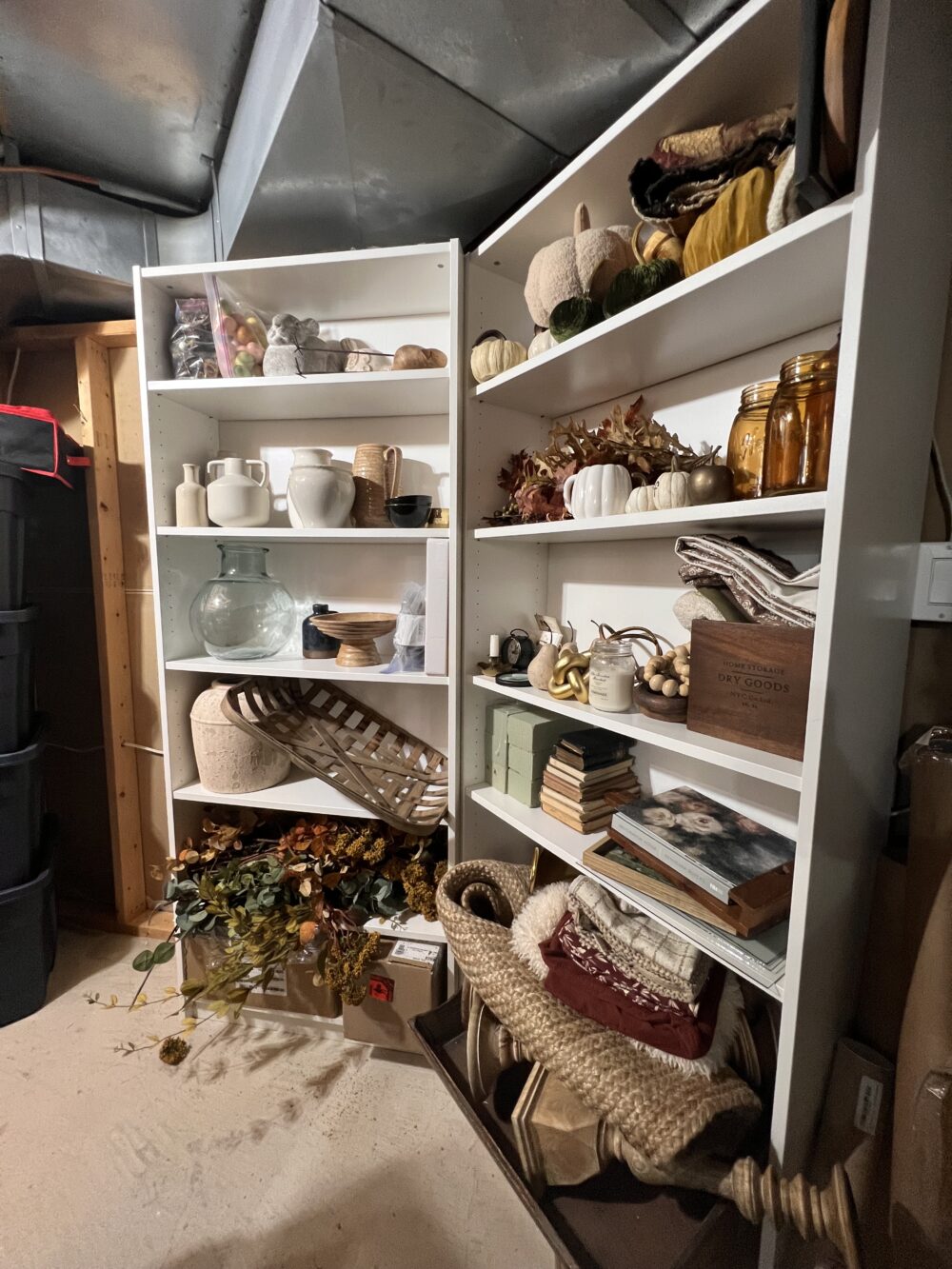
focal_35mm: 13
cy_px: 634
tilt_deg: -6.1
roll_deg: +0.1
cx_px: 476
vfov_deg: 106.2
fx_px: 477
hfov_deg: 89.9
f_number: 1.8
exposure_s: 1/60
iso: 320
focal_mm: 1.57
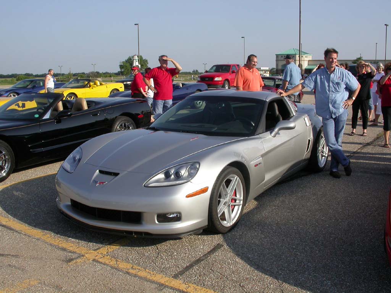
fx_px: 429
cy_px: 146
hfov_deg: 49.0
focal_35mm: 38
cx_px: 196
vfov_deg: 37.7
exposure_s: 1/298
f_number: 7.5
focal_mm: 7.85
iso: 100
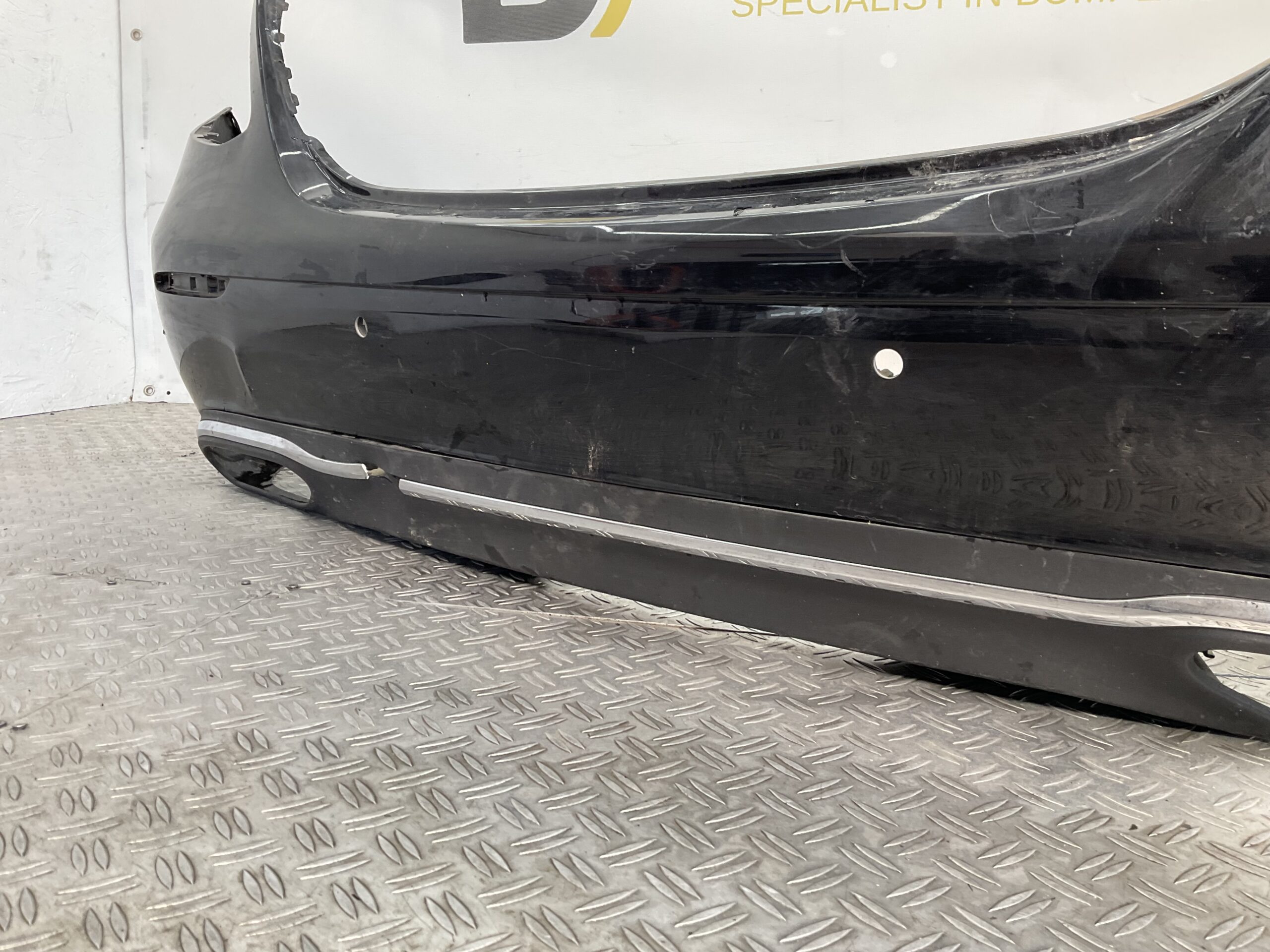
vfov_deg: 48.2
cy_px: 476
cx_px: 635
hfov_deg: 61.7
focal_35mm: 29
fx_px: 1064
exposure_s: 1/120
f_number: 1.8
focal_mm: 3
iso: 32
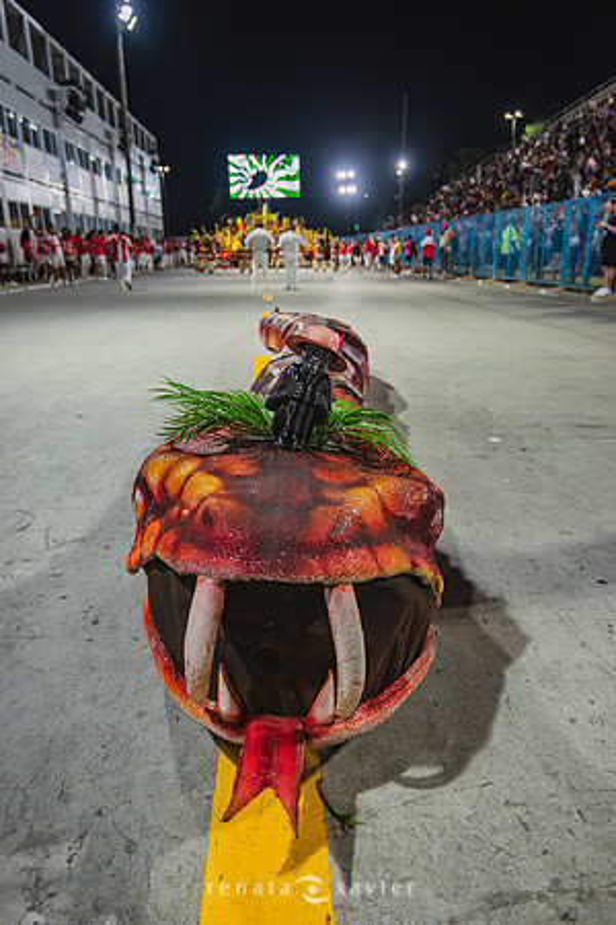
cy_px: 462
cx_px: 308
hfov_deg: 49.6
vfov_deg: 69.4
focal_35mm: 26
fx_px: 667
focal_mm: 26
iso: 1600
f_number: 4
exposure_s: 1/320
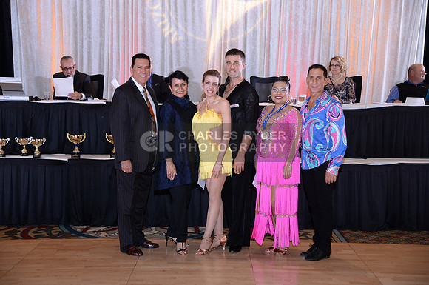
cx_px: 214
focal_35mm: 55
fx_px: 654
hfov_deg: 36.3
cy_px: 142
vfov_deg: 24.5
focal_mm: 55
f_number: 4
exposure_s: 1/250
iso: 1250
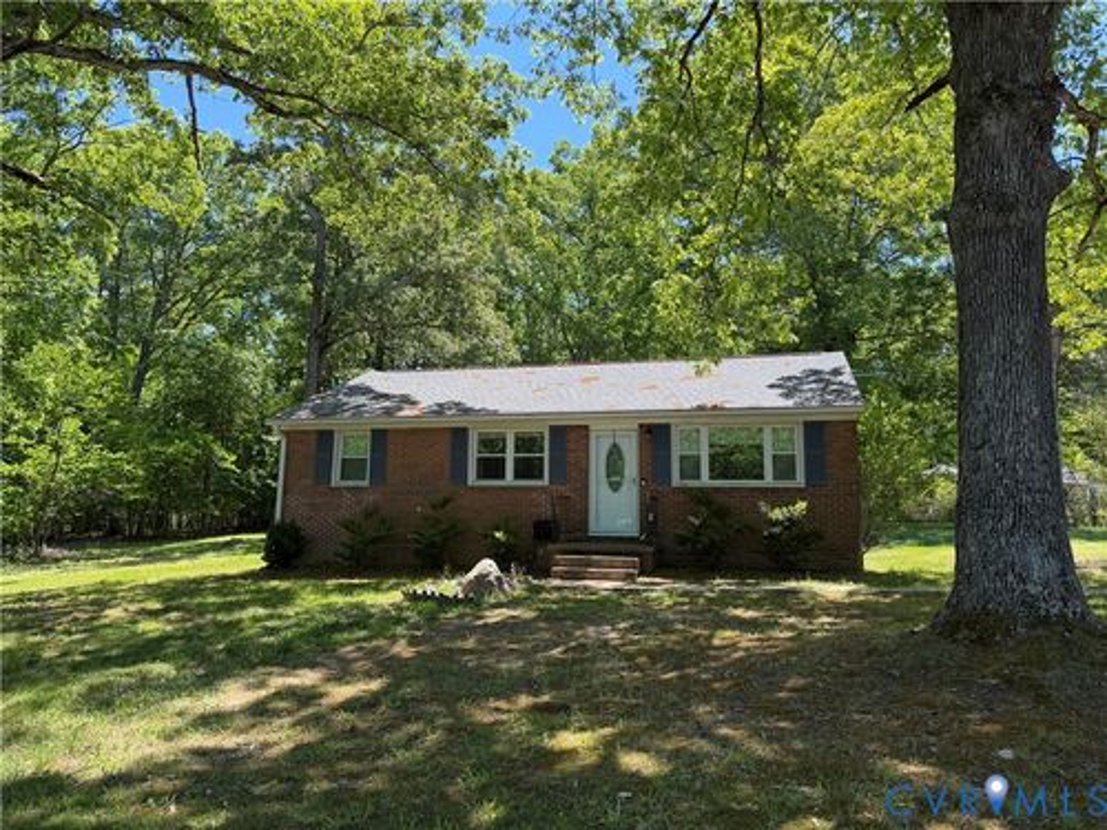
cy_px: 415
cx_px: 554
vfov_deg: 56.8
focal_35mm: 24
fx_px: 768
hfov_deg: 71.6
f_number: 1.78
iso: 100
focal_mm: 6.76
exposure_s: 1/1139
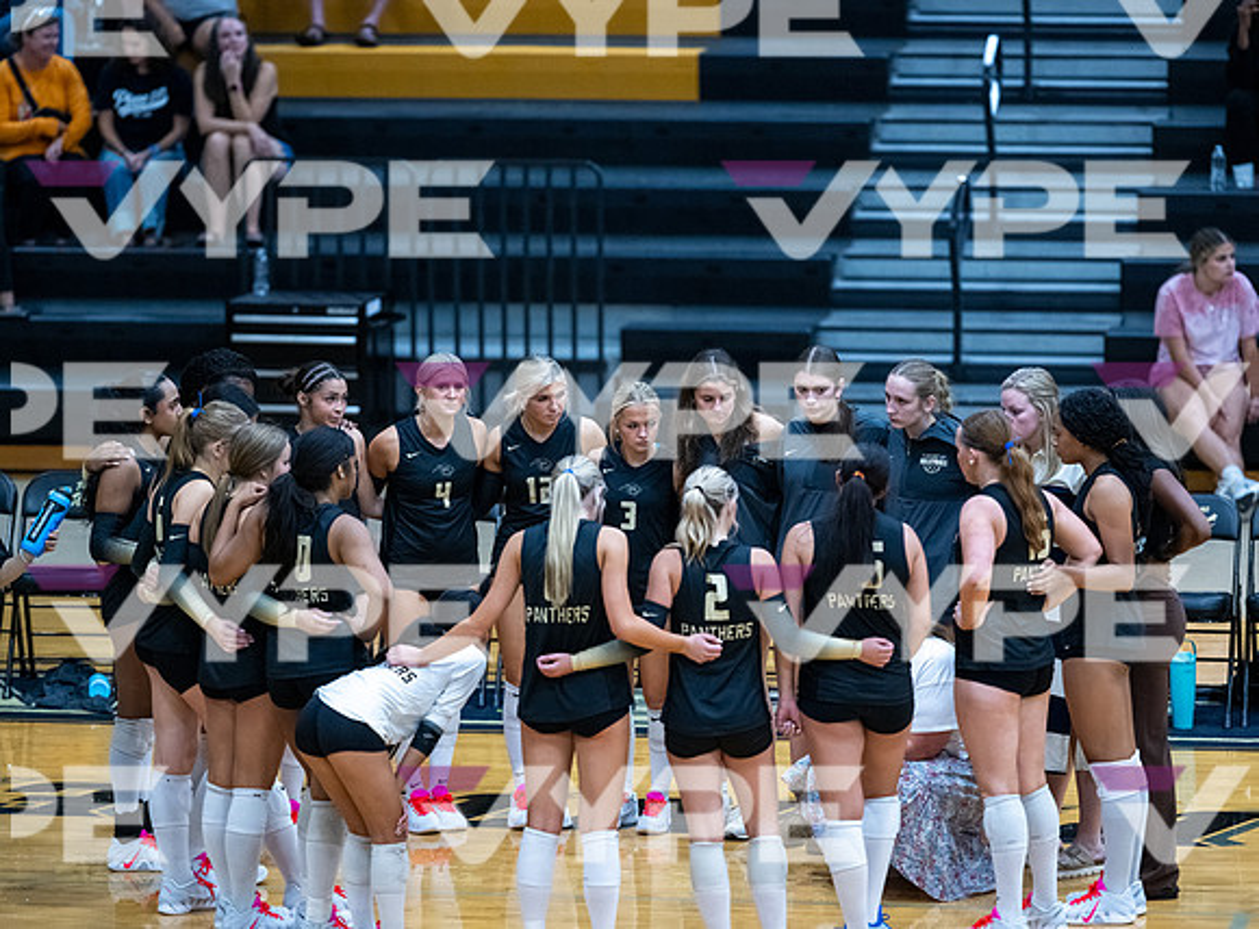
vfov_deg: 6.5
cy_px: 448
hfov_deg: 8.8
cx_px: 665
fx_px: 8172
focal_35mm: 226
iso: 3200
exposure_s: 1/1600
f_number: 2
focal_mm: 200
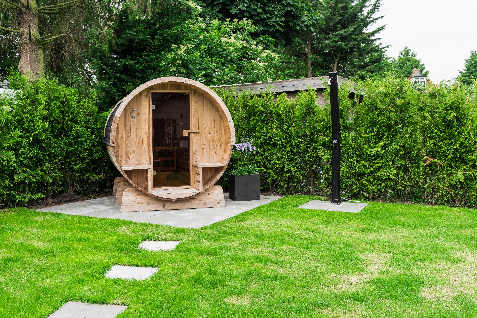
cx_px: 238
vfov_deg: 37.5
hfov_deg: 53.9
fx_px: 469
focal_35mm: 35
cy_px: 159
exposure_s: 1/100
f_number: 6.3
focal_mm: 35.4
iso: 100
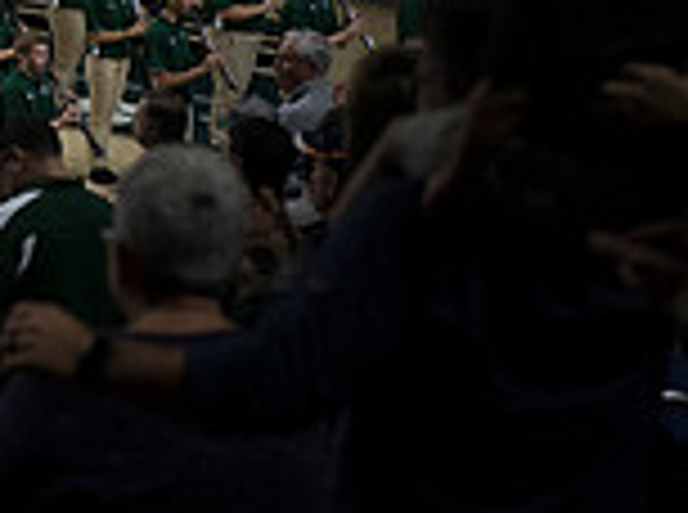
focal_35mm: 256
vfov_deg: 5.7
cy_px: -182
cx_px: -612
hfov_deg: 7.5
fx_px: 5076
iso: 2000
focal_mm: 70
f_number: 2.8
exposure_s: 1/1000
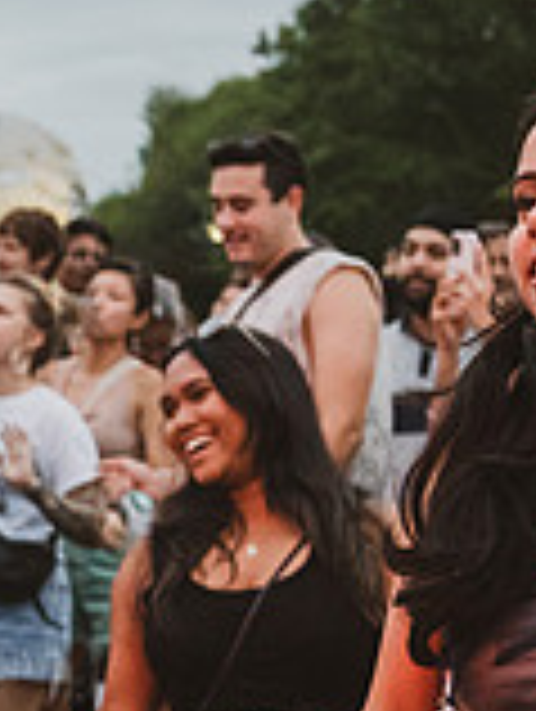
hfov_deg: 9.5
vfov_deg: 13.3
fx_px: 3047
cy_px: 484
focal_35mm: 148
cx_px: -504
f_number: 4
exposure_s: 1/400
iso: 5000
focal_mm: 42
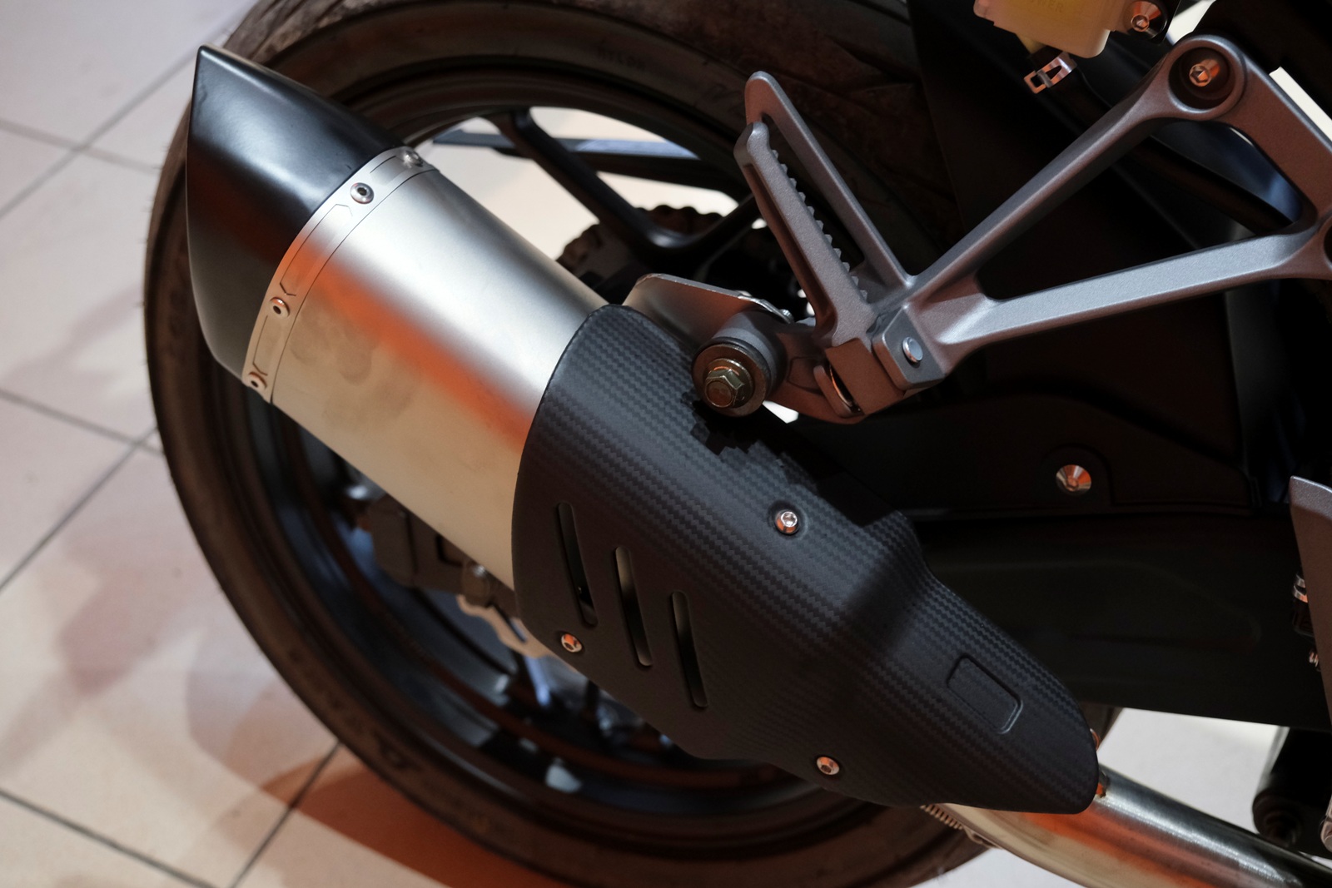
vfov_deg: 29.2
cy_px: 444
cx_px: 666
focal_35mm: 46
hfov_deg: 42.7
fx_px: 1702
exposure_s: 1/80
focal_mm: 30.8
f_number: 4
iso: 2000
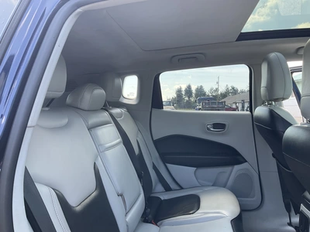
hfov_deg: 61.7
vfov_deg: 48.2
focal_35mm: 29
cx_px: 155
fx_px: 260
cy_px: 116
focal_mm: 3
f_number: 1.8
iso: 32
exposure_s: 1/122
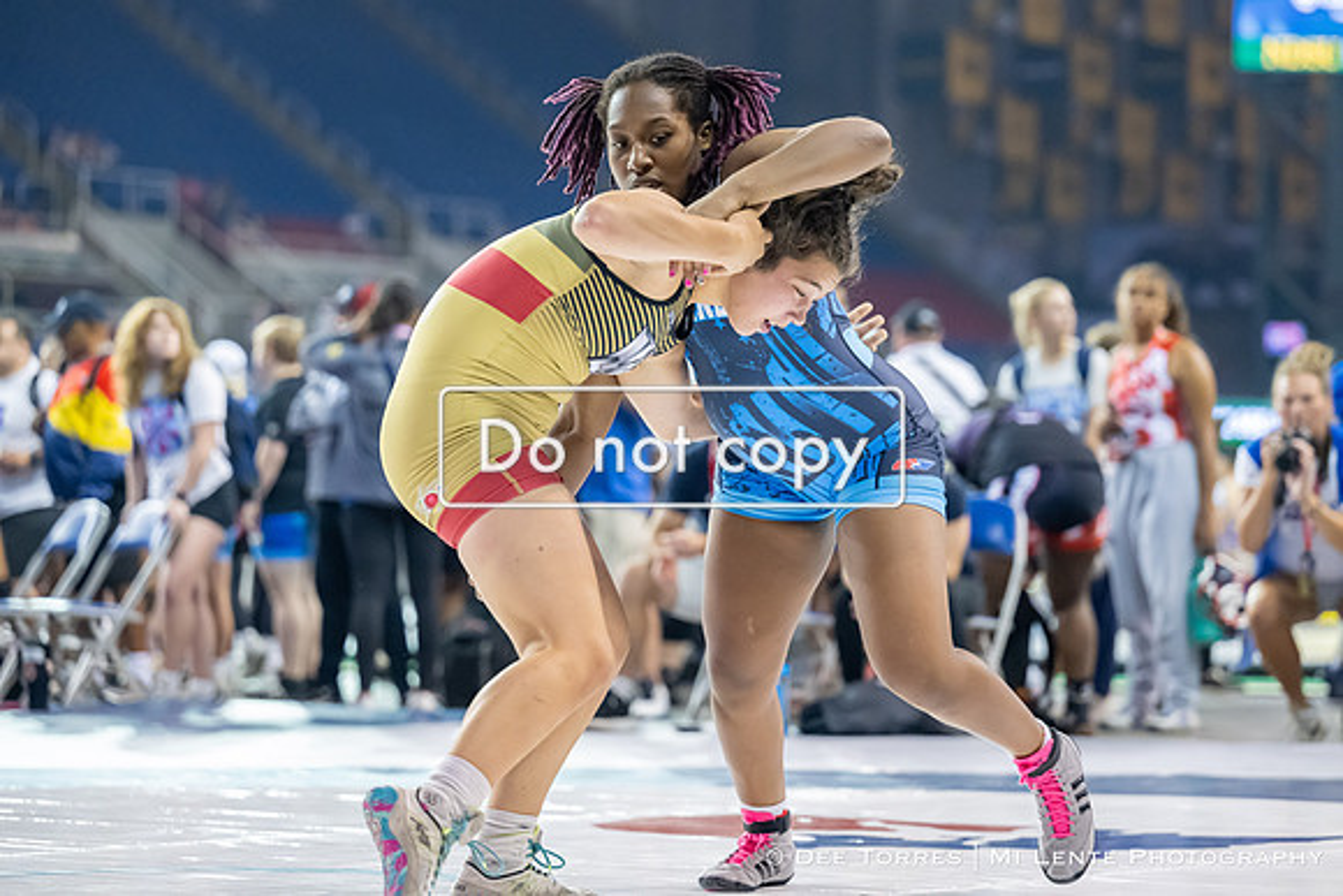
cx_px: 697
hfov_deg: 17.1
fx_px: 4478
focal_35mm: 120
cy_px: 407
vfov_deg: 11.4
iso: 5600
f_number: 2.8
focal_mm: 110
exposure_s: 1/800
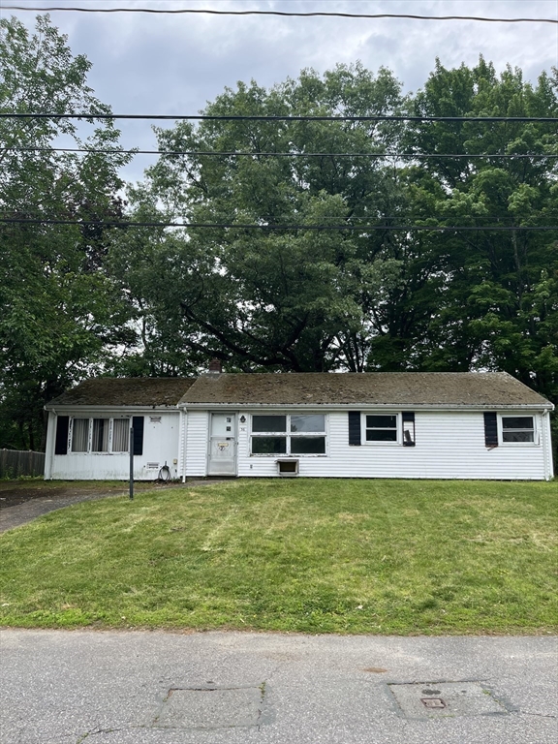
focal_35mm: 26
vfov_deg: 67.3
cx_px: 279
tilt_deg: +9.2
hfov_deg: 53.1
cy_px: 372
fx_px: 559
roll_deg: -0.2
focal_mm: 5.1
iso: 50
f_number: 1.6
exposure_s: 1/1129
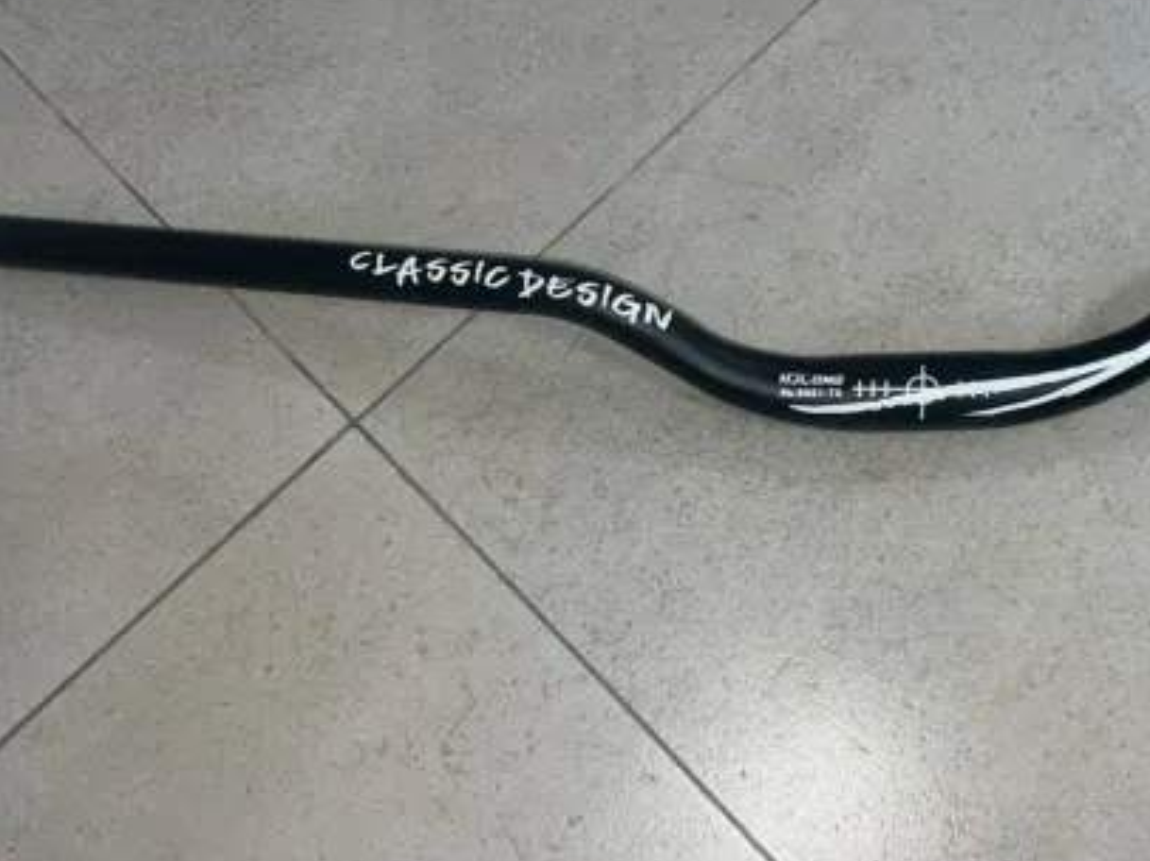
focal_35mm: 41
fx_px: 1361
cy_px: 408
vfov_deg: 35.1
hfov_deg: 44.9
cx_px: 790
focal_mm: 5.7
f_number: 1.5
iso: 40
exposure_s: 1/59
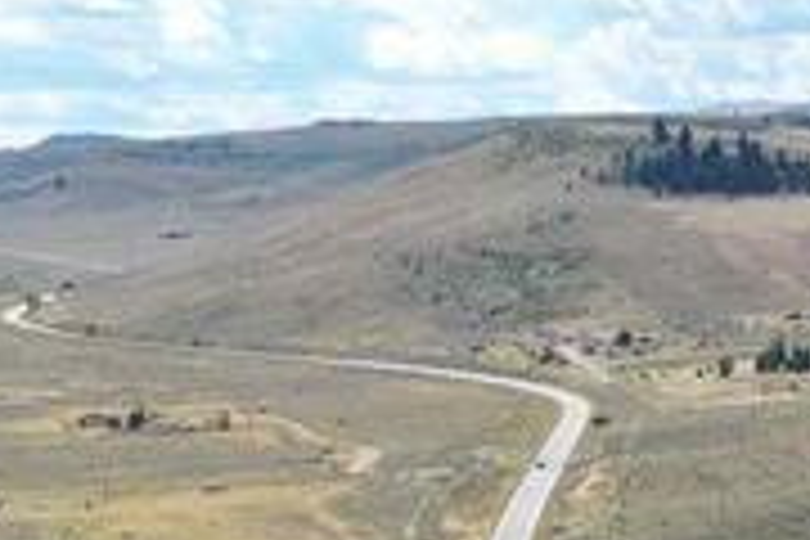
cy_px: 1053
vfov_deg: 8.2
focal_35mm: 159
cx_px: -94
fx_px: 3577
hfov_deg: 12.7
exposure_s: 1/160
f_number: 4.5
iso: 100
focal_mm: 10.26
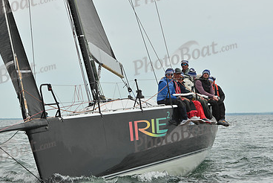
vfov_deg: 7.3
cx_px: 95
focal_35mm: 189
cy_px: 105
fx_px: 1434
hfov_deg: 10.9
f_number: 8
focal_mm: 120
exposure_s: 1/1250
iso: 320
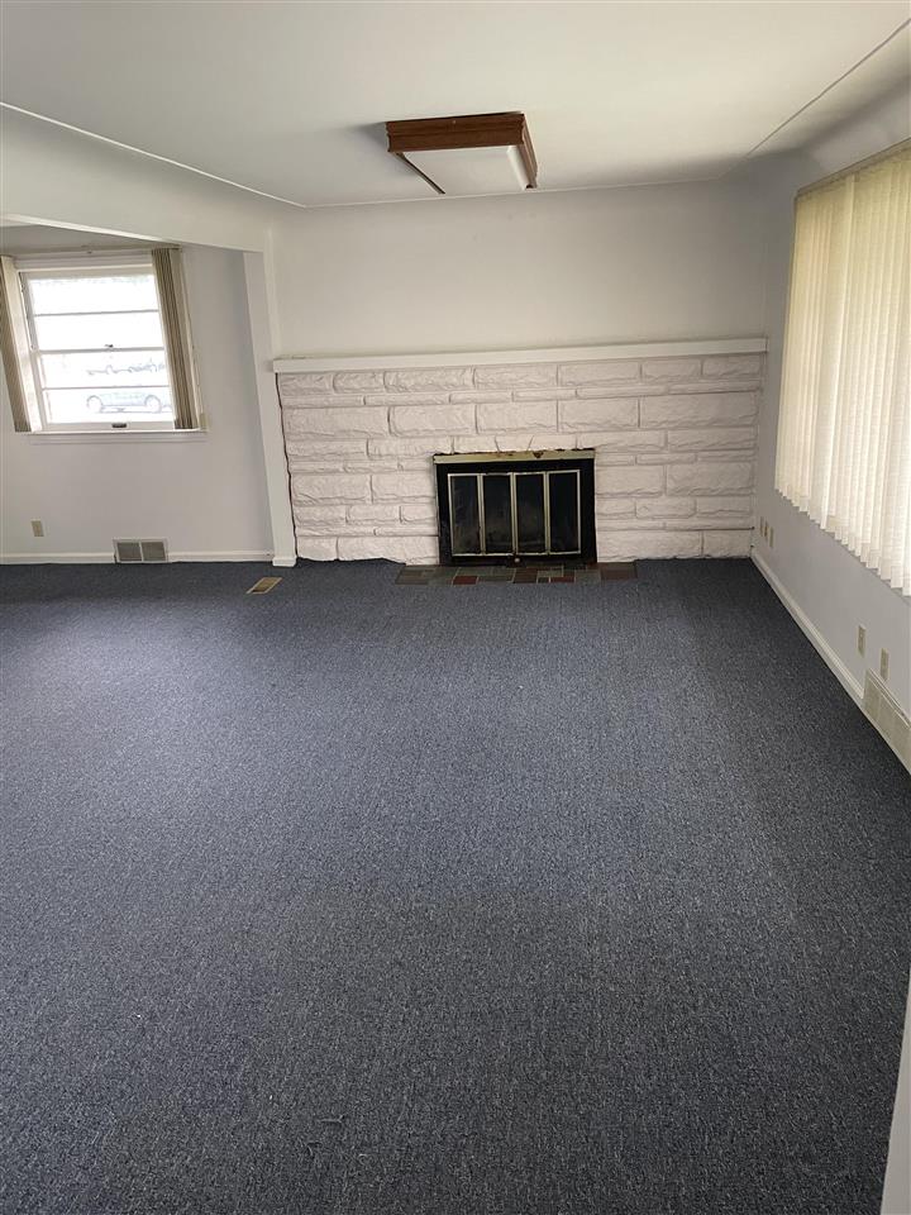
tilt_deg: -16.9
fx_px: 912
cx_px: 456
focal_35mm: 26
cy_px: 608
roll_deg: +2.8
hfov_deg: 53.1
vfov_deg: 67.3
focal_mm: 4.2
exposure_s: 1/60
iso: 320
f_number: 1.6
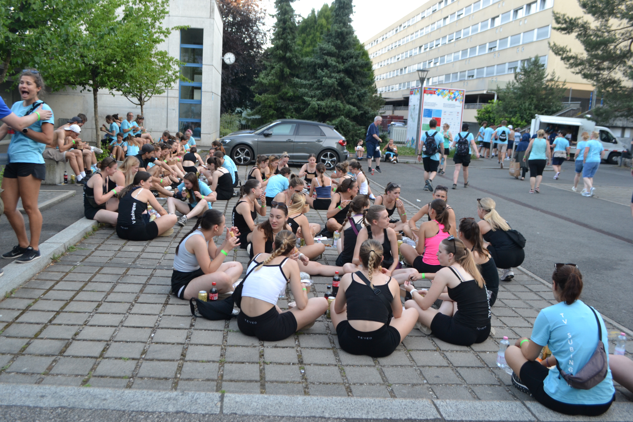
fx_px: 527
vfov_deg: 43.6
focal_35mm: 30
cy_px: 211
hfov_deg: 61.9
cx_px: 316
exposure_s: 1/100
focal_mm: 20
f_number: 5.6
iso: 400
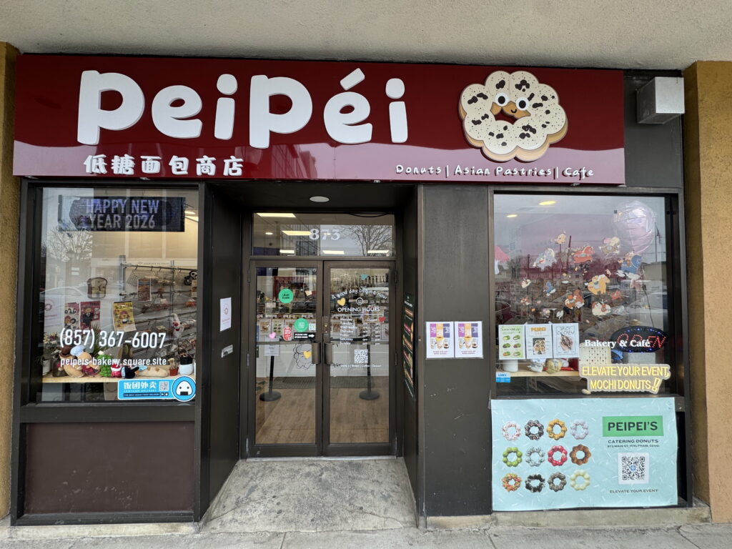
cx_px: 366
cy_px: 274
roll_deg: +0.1
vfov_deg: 85.7
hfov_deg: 102.1
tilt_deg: +1.0
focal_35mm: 14
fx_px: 296
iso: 40
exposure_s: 1/161
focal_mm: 2.22
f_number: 2.2
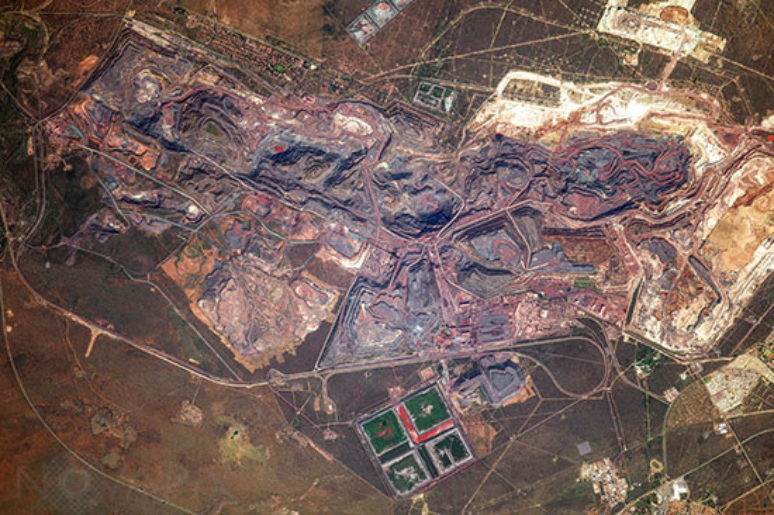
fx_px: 24709
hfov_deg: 1.8
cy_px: 258
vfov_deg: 1.2
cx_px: 387
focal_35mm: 1150
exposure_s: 1/2000
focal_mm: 1150
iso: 400
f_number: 8
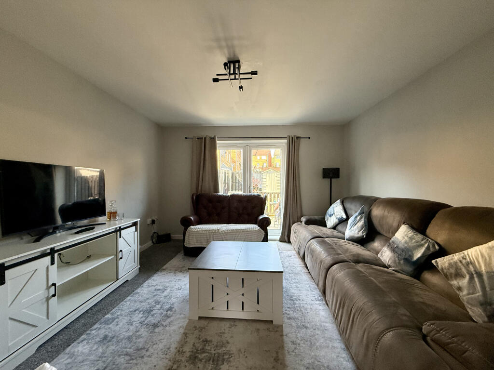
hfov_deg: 102.1
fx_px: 200
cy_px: 185
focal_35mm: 14
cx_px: 247
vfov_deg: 85.7
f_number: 2.2
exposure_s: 1/99
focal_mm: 2.22
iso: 250
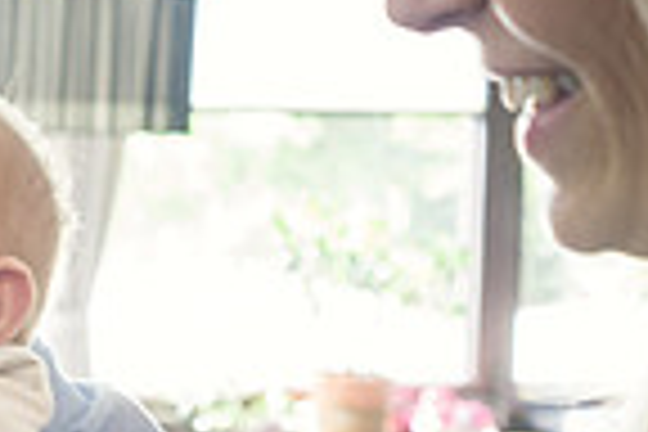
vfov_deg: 12.1
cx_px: -266
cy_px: 263
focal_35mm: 113
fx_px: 2034
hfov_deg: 16.7
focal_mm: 28
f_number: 3.5
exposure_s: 1/80
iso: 640
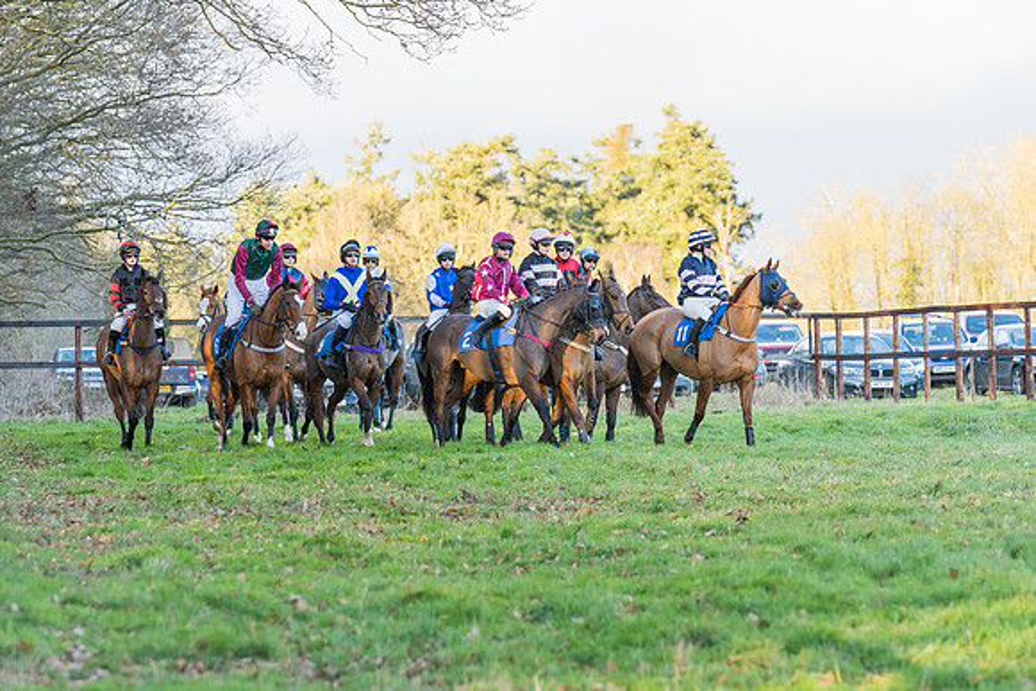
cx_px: 515
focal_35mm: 254
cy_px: 341
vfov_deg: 5.4
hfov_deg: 8.1
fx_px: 7325
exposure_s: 1/200
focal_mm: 167
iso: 400
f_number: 4
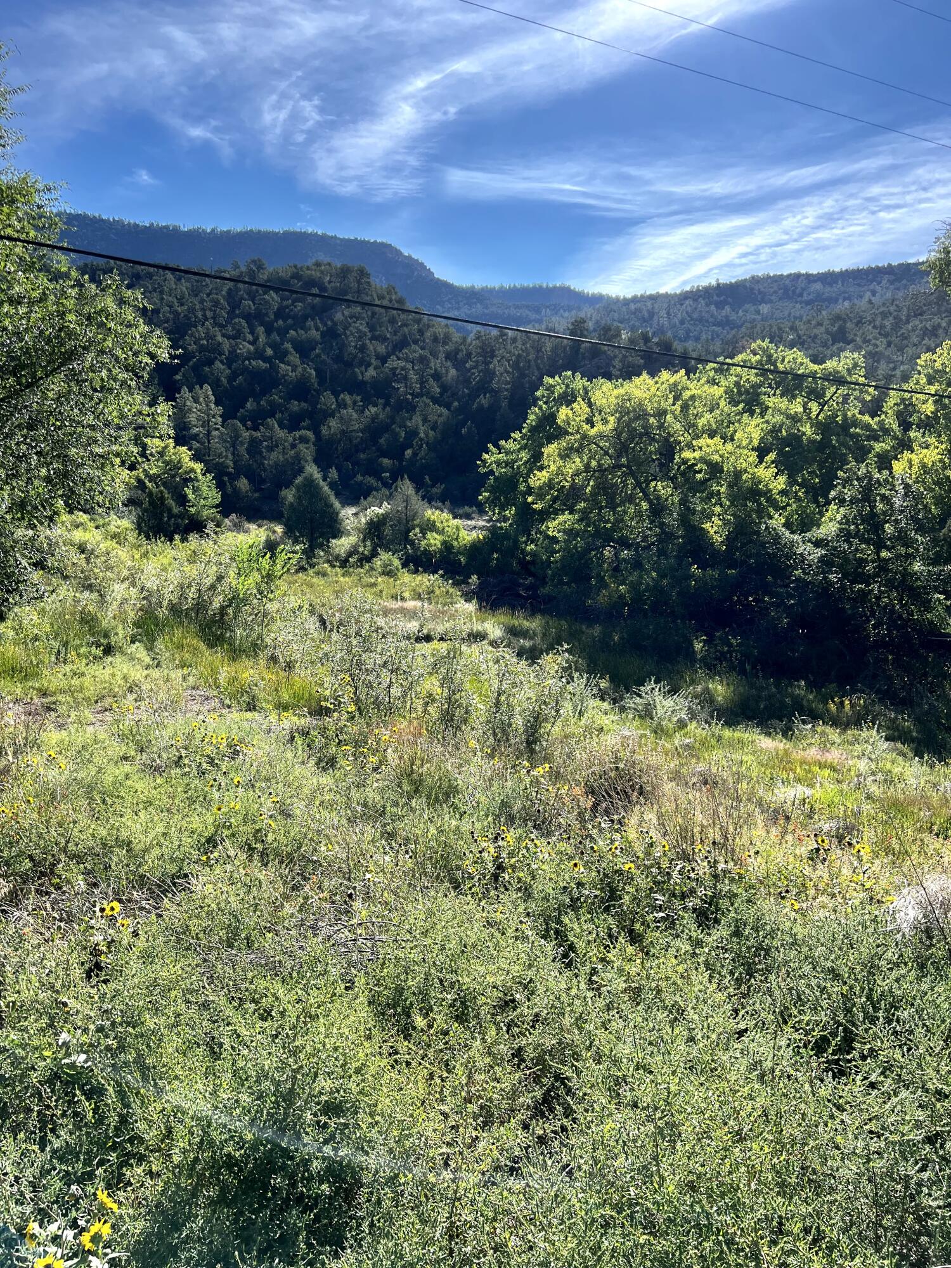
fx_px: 952
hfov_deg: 53.1
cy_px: 634
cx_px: 476
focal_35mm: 26
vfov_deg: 67.3
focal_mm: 5.7
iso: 50
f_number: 1.5
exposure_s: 1/2762
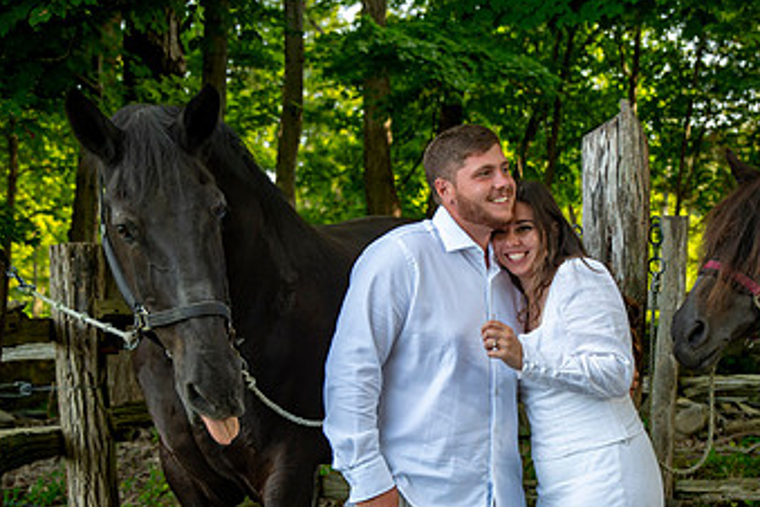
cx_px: 500
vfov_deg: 21.2
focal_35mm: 64
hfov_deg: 31.2
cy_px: 339
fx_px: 1351
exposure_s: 1/500
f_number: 2.8
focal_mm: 35
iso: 400
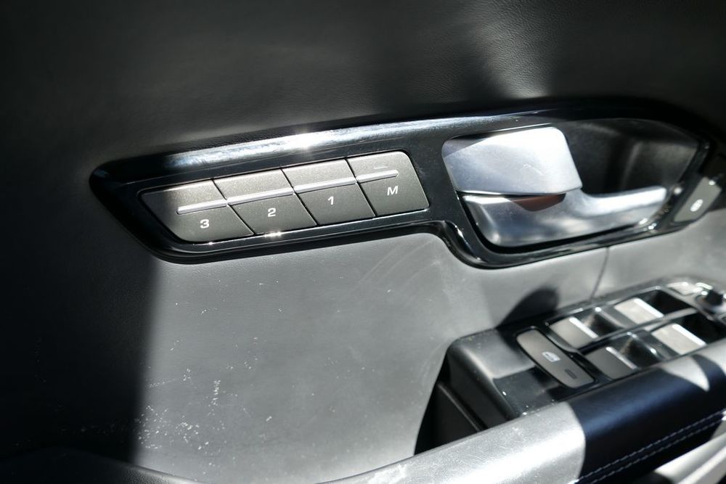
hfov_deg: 61.9
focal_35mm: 30
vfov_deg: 43.6
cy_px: 242
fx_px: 605
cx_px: 363
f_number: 3
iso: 125
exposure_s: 1/125
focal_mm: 11.1
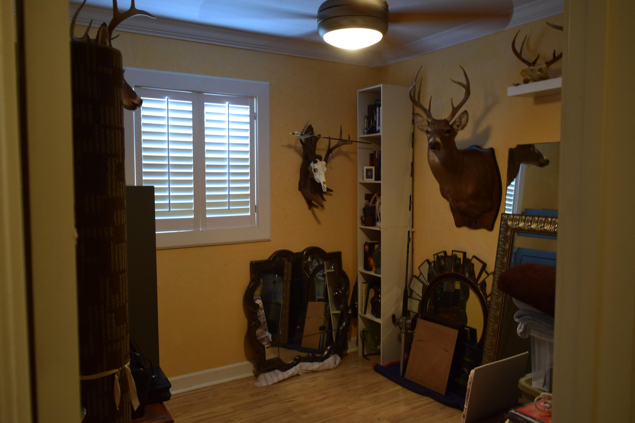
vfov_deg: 47.9
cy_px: 212
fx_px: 476
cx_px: 318
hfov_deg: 67.4
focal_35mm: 27
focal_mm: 18
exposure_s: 1/15
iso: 1000
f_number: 6.3
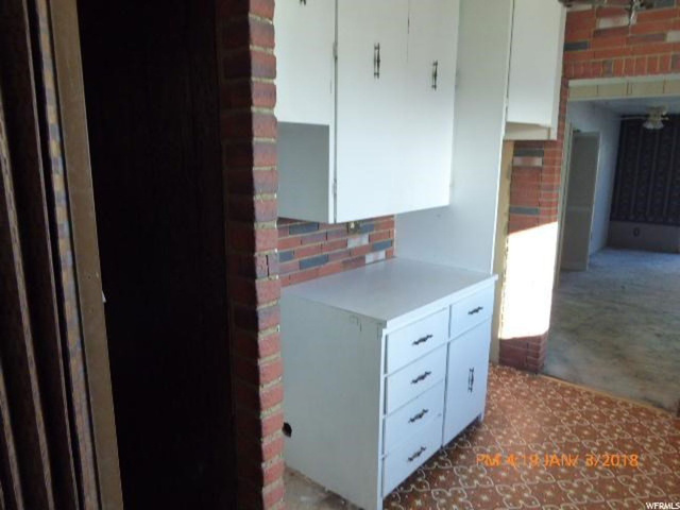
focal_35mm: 25
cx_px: 340
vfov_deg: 54.9
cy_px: 255
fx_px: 491
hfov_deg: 69.4
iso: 400
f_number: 3.3
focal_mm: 4.3
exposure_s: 1/50
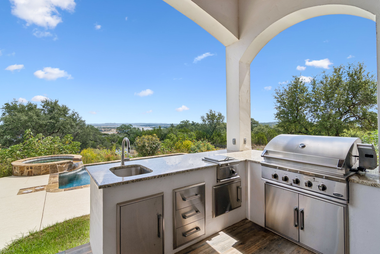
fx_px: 169
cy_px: 127
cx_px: 190
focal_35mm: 16
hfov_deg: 96.7
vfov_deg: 73.7
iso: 100
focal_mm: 11
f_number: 10
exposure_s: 1/500
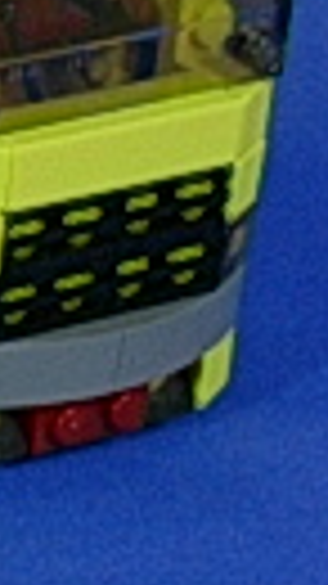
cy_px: 360
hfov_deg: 5.3
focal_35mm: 198
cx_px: -1047
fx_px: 3065
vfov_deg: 10.9
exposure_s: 1/15.5
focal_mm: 5.6
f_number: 2.7
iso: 70
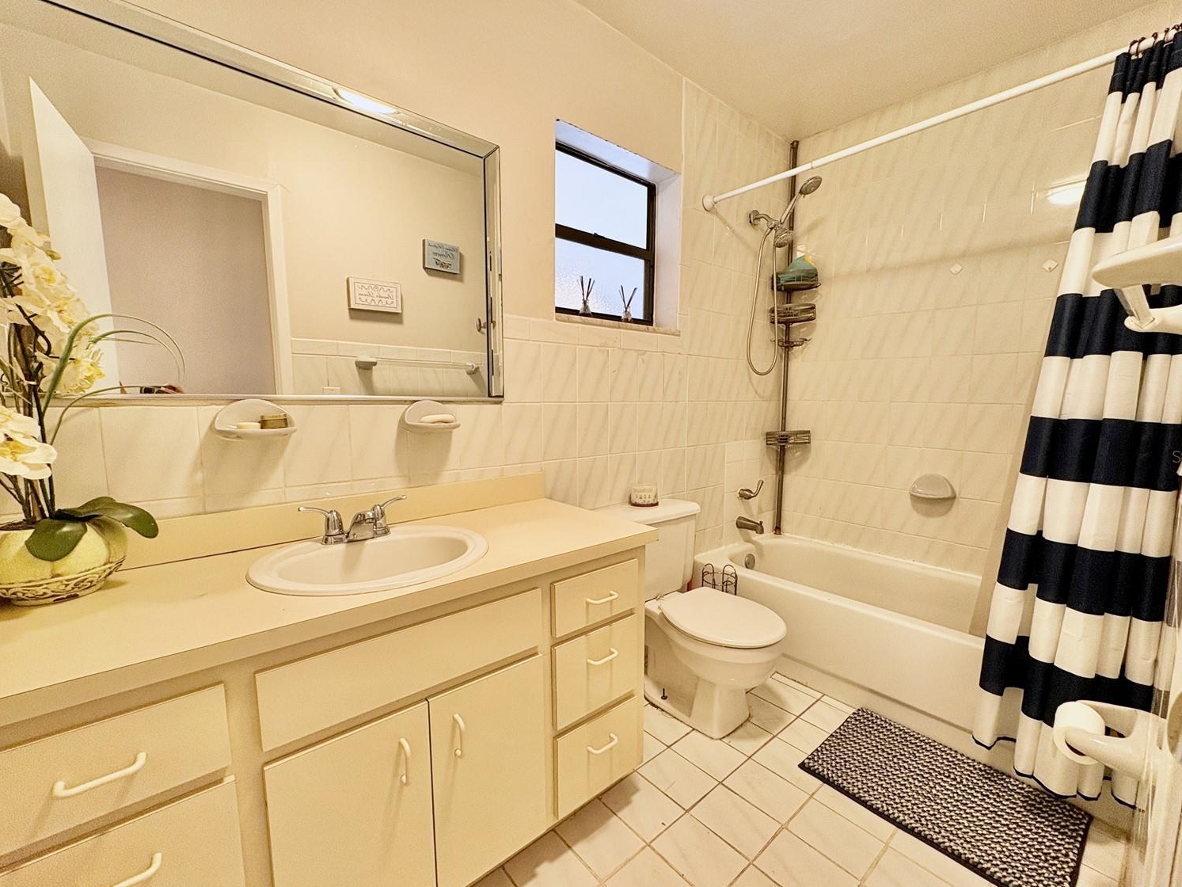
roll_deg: -0.1
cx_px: 614
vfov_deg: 81.7
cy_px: 456
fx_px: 512
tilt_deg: -7.1
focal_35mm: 15
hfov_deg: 98.1
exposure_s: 1/60
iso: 160
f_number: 2.2
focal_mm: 2.22
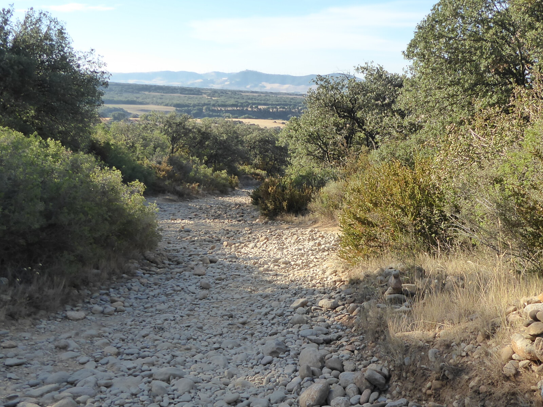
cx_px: 342
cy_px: 235
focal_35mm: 39
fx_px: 612
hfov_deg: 47.4
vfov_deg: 36.7
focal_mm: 4.3
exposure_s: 1/500
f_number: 3.3
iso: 160
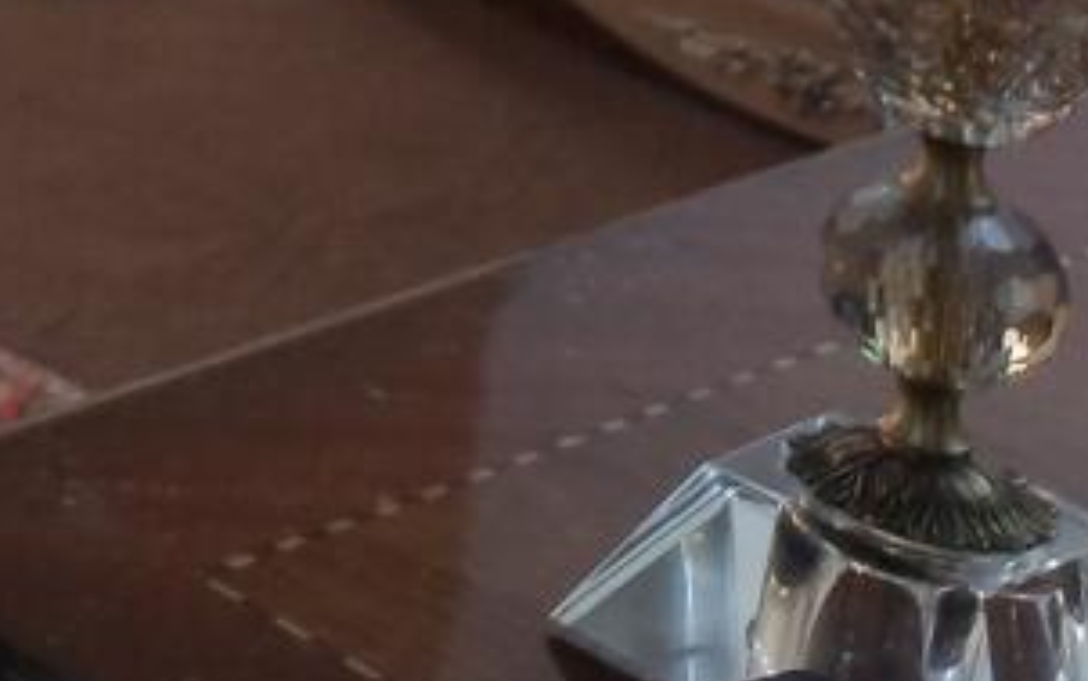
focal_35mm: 146
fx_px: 4331
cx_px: -1596
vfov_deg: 7.9
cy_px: -1283
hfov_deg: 11.6
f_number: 1.8
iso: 140
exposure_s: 1/50
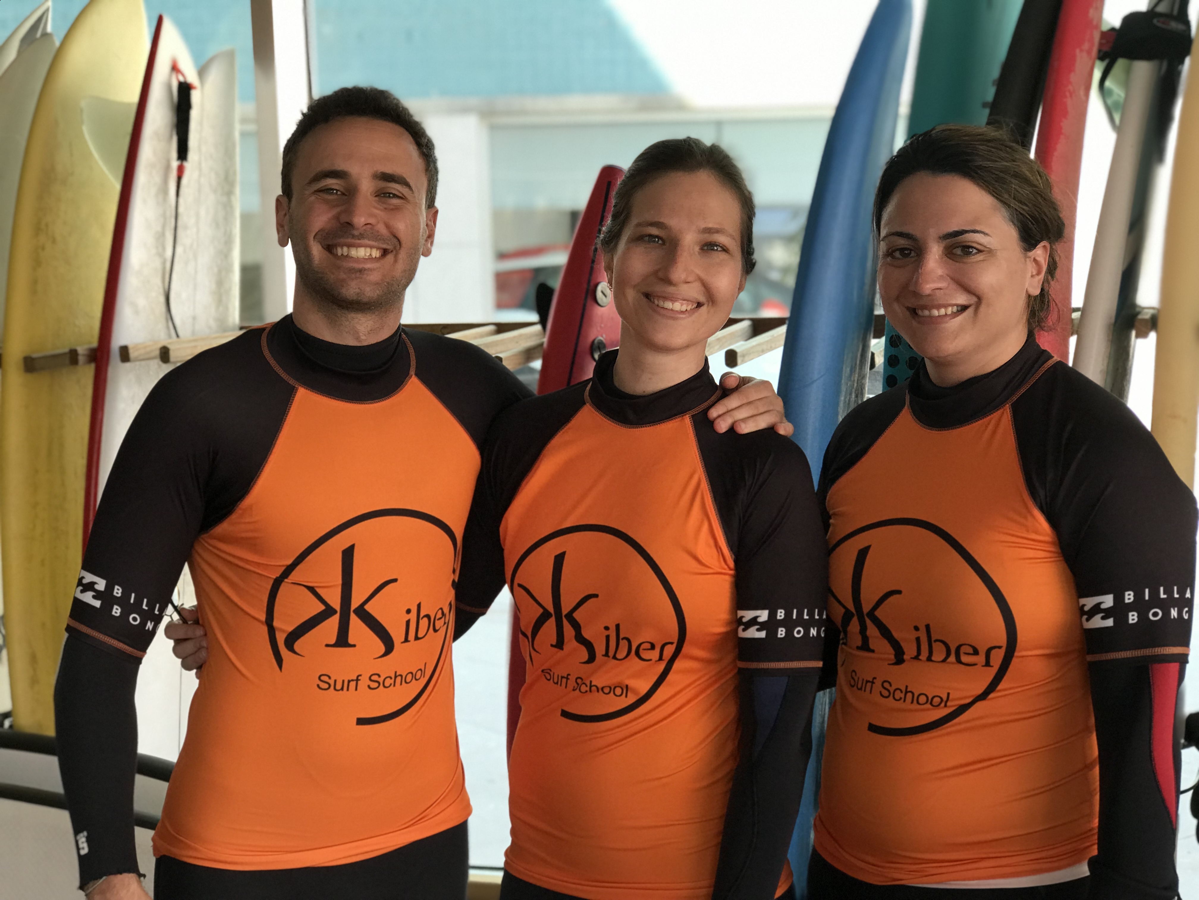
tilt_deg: -5.1
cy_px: 450
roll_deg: +2.1
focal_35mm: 57
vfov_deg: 25.7
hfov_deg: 33.8
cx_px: 600
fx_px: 1974
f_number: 2.8
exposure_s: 1/50
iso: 32
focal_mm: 6.6
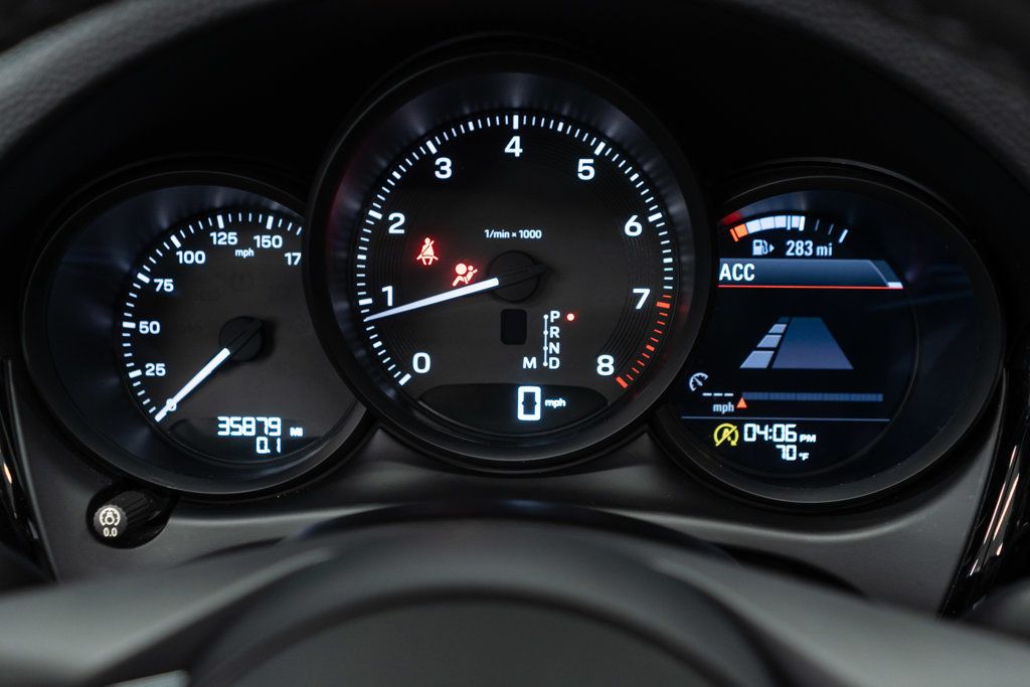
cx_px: 515
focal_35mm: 42
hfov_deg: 46.4
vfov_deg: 31.9
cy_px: 344
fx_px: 1202
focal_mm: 28
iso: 1000
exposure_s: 1/50
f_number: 3.2
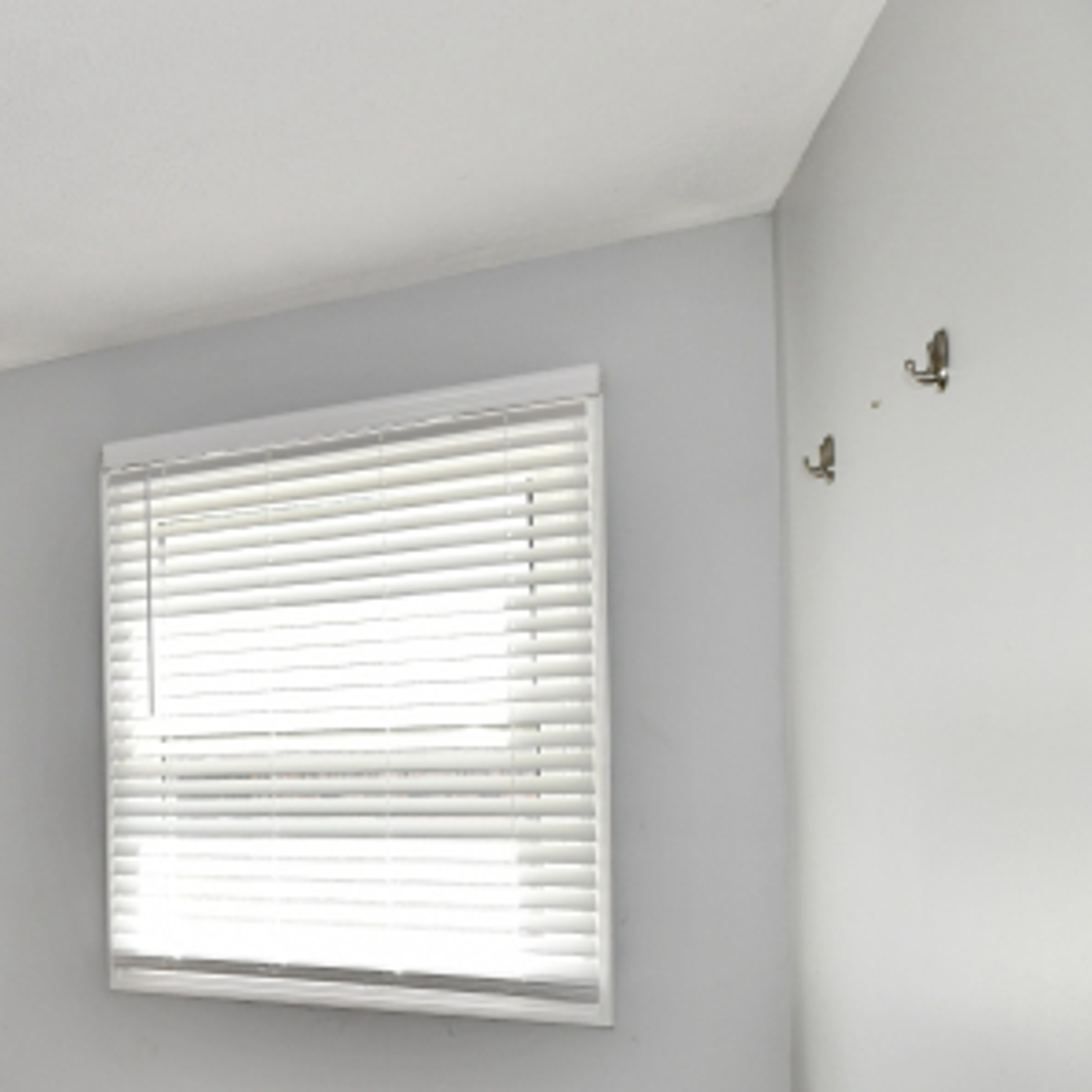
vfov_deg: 51.8
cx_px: -213
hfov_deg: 39.4
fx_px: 1071
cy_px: 813
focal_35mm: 30
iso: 640
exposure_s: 1/200
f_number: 7.1
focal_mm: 14
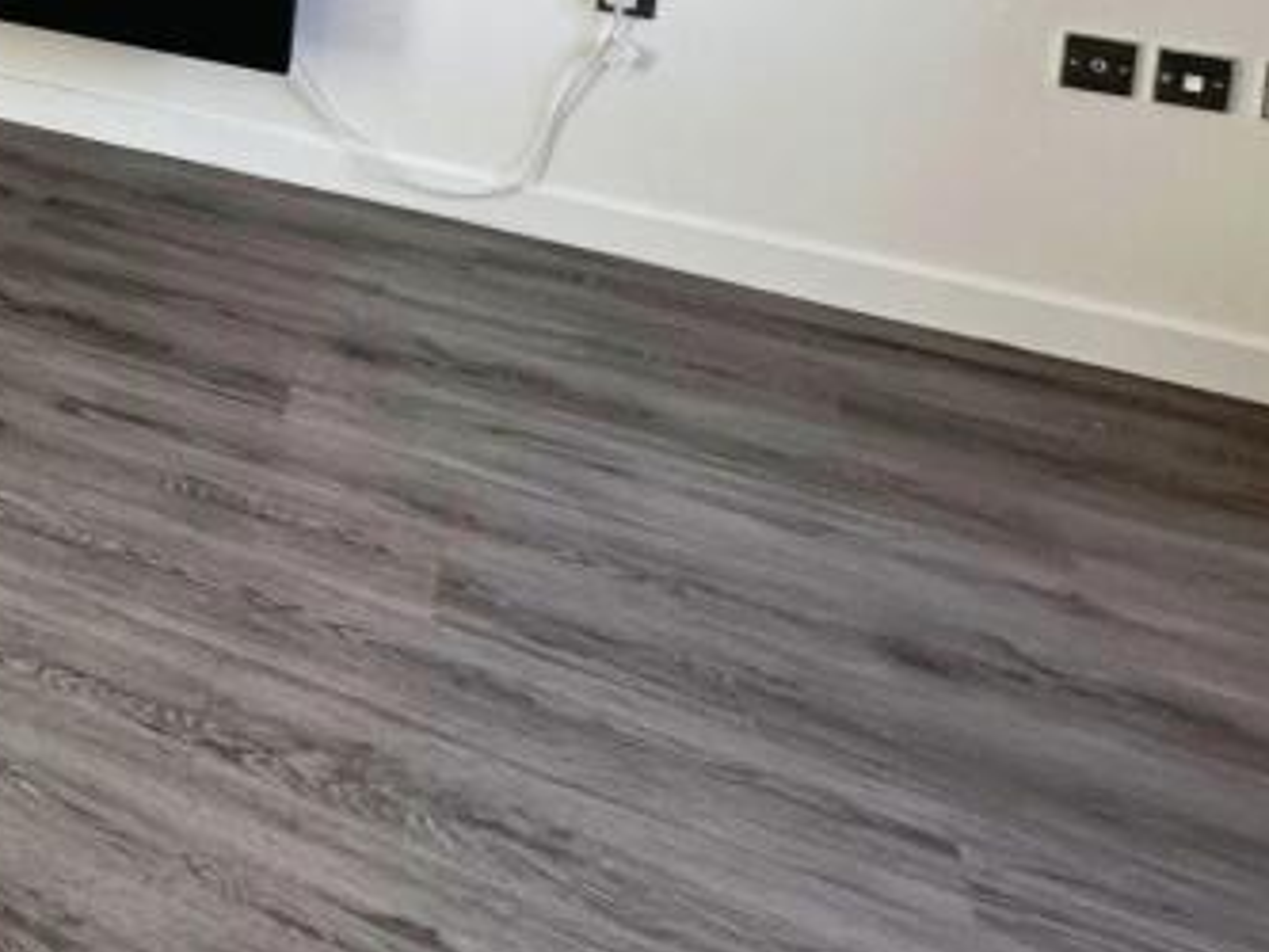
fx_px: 1577
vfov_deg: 29.1
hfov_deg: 34.1
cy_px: -187
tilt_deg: -8.4
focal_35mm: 43
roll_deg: -0.4
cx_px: -301
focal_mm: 2.22
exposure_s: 1/99
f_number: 2.2
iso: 80
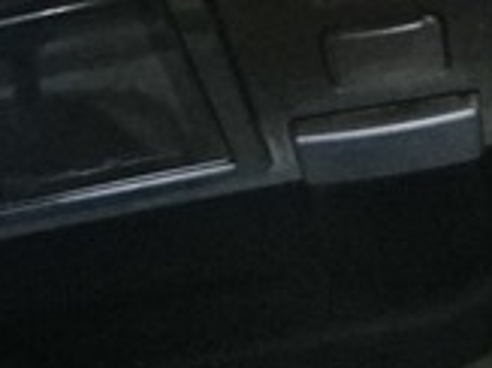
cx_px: 335
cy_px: -446
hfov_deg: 17.4
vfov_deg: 11.4
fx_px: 1605
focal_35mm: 113
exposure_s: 1/100
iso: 2000
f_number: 1.8
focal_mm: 5.4
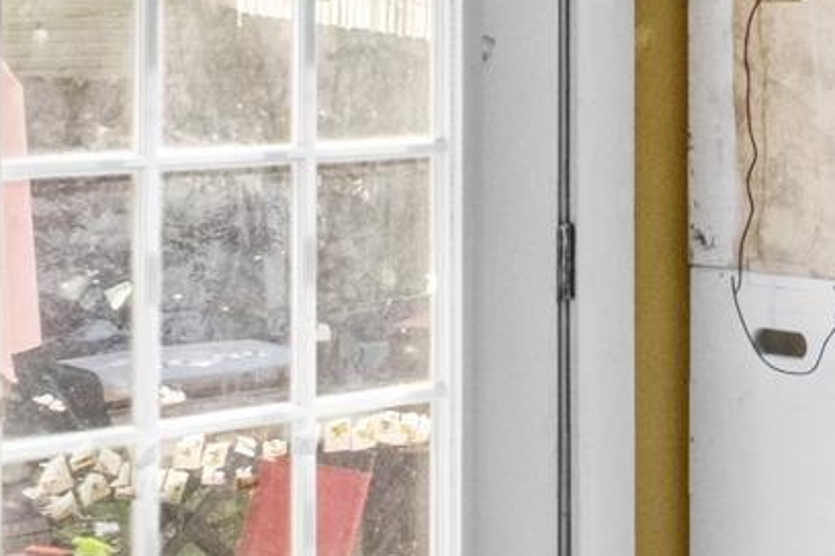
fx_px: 2134
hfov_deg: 17.3
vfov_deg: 14.6
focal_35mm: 92
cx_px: 1582
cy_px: -21
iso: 800
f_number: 10
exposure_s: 1/3
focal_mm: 10
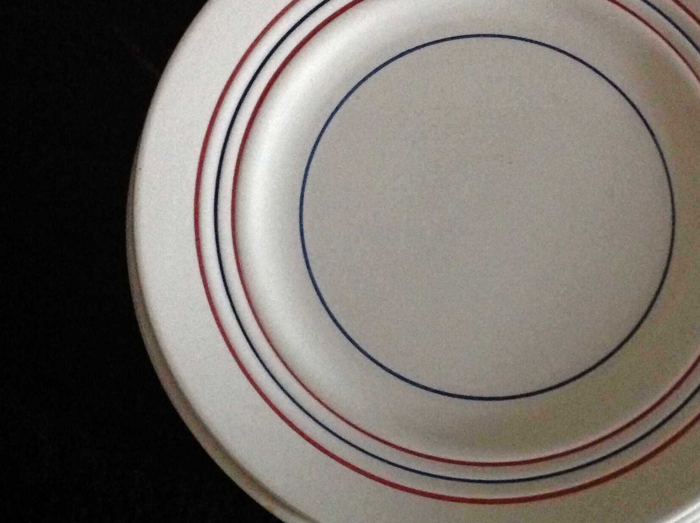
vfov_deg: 26.5
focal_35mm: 55
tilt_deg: -81.3
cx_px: 434
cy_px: 259
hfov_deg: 34.8
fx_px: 1111
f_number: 2.4
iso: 800
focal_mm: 4.28
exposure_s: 1/15
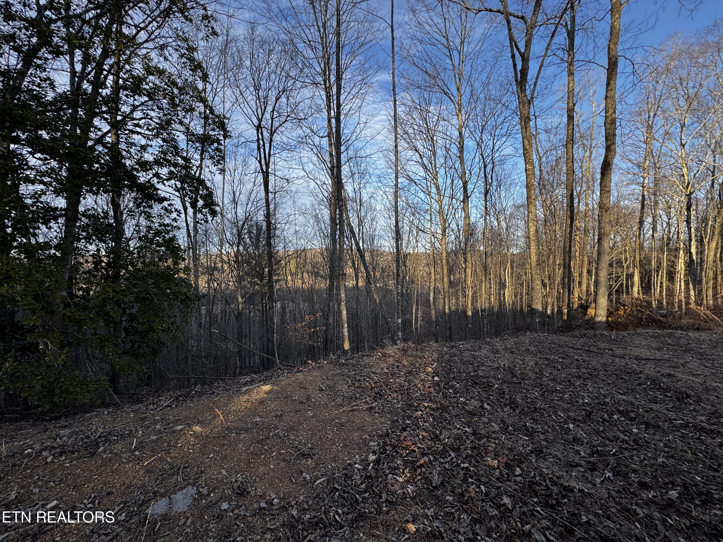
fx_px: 292
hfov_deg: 102.1
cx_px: 362
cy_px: 271
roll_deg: +0.2
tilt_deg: -2.9
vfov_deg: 85.7
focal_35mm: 14
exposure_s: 1/451
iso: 40
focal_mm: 2.22
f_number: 2.2
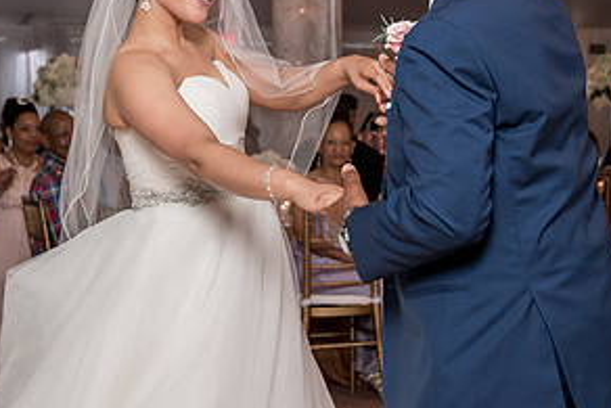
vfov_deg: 14.5
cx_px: 328
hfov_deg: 21.7
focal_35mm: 94
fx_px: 1596
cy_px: 115
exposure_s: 1/200
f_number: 4
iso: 2000
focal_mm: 43
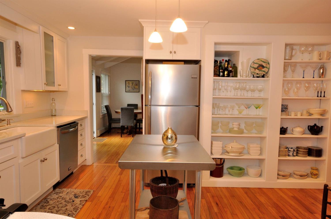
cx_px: 166
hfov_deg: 77.4
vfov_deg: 56.0
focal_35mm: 22
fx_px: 207
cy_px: 110
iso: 400
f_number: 18
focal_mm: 15
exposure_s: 1/3
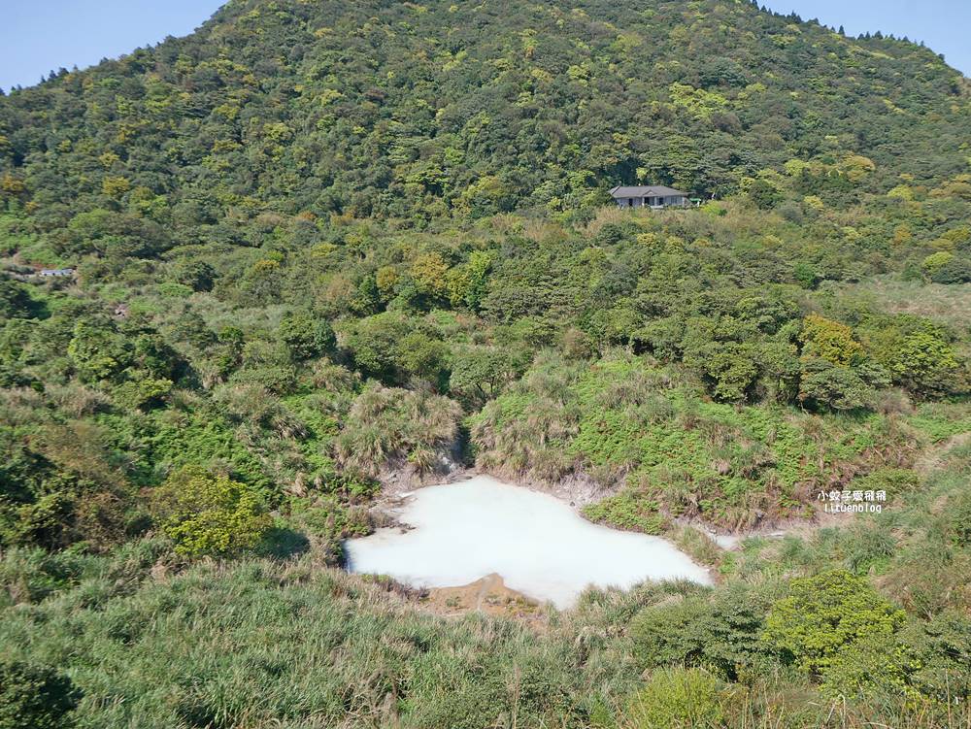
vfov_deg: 46.8
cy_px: 364
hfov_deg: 59.9
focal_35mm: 30
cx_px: 486
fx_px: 842
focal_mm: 15
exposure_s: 1/640
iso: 200
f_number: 5
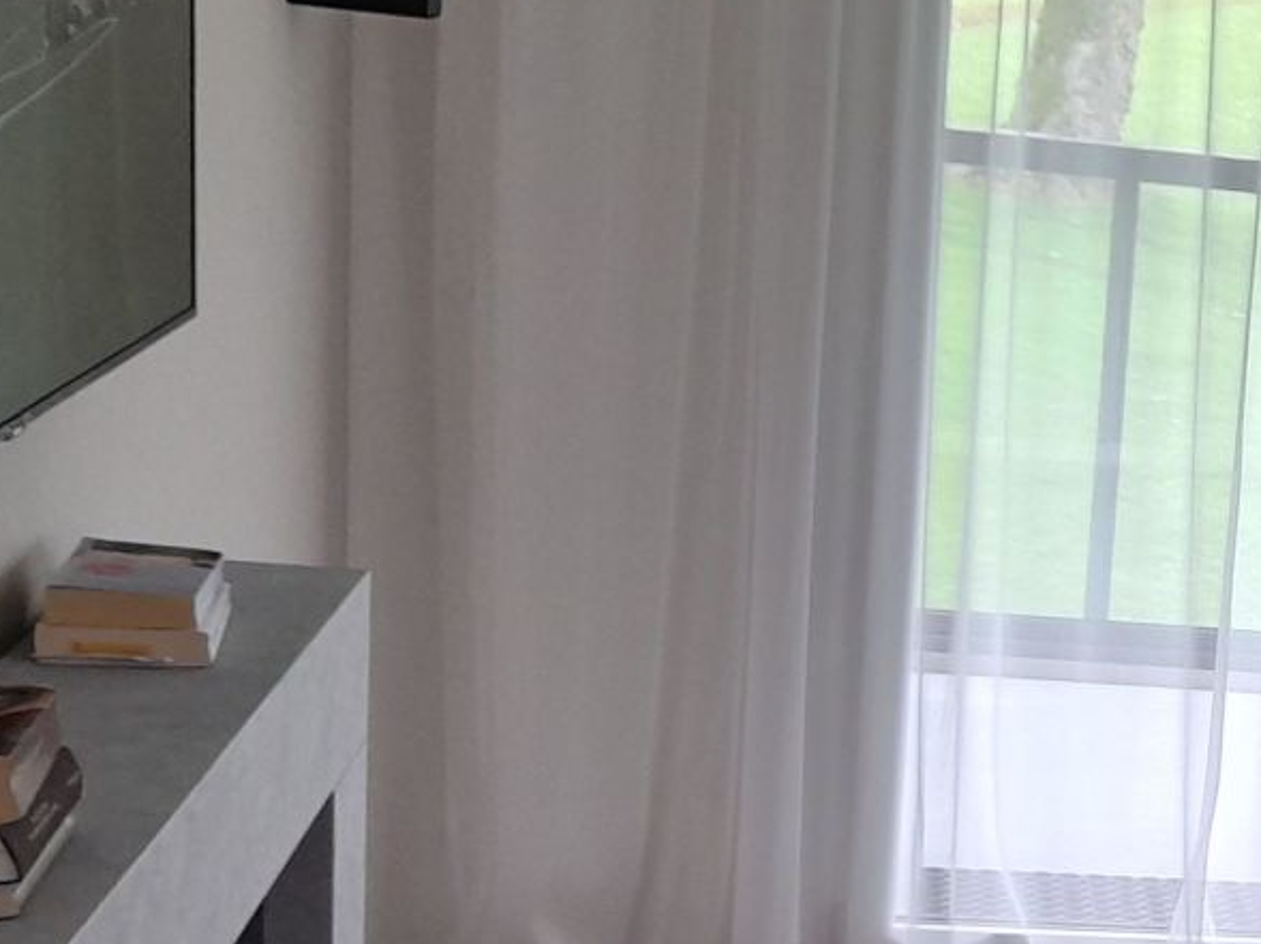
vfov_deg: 16.8
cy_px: 796
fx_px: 3167
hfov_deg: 20.5
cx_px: 1663
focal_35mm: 87
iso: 80
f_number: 2
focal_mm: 4.6
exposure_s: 1/60
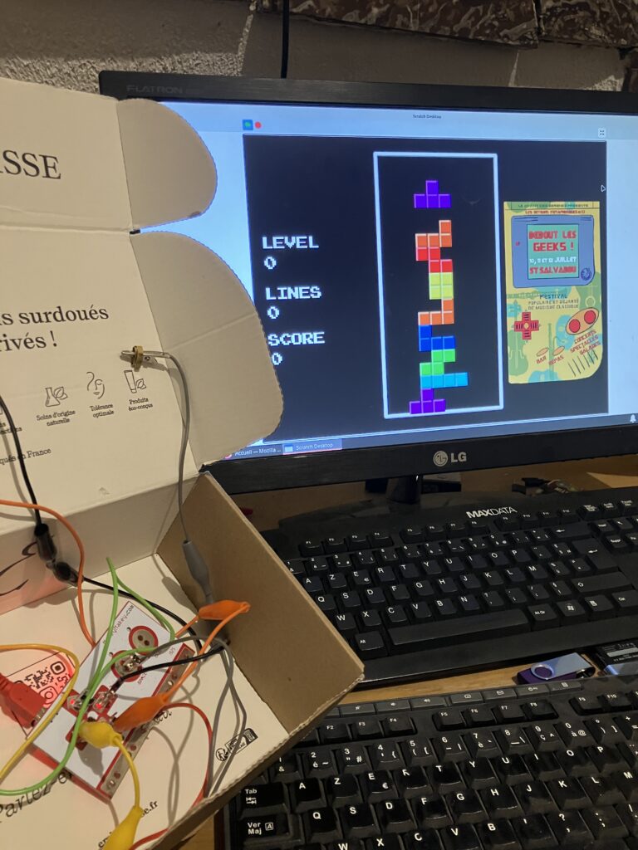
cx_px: 319
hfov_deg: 49.7
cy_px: 425
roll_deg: -2.4
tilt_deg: -19.4
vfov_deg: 63.4
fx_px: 688
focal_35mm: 28
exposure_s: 1/36
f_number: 1.8
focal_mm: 3.99
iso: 400
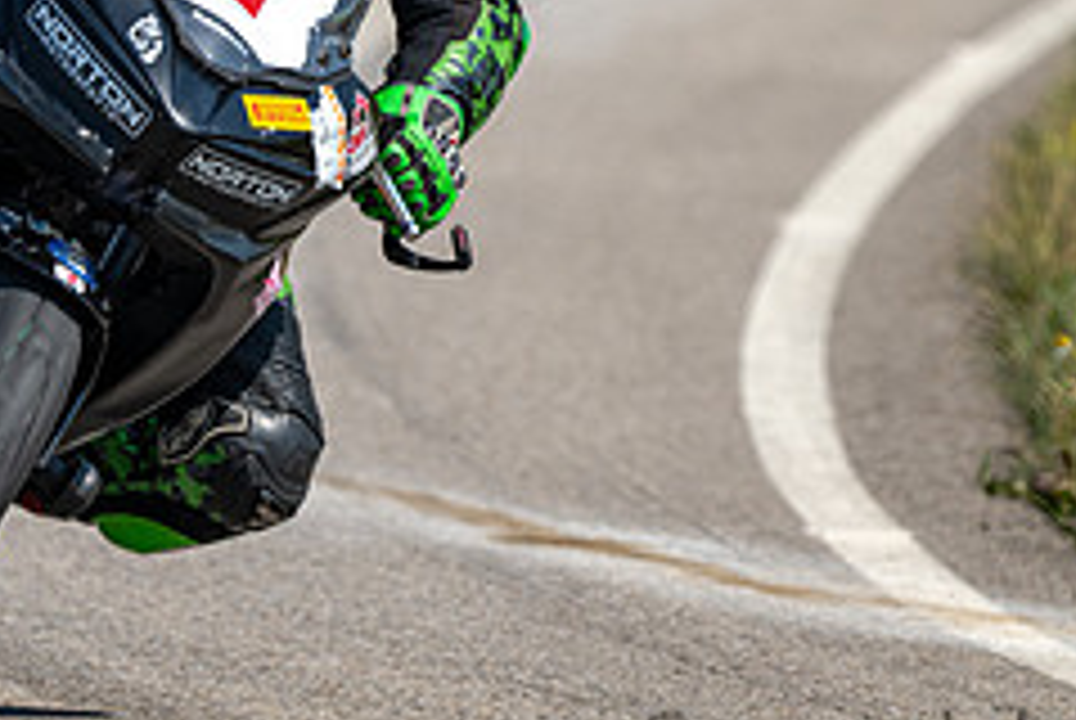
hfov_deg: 2.1
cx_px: 27
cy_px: -43
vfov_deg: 1.4
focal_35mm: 969
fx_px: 28997
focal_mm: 400
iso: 160
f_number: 6
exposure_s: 1/1250
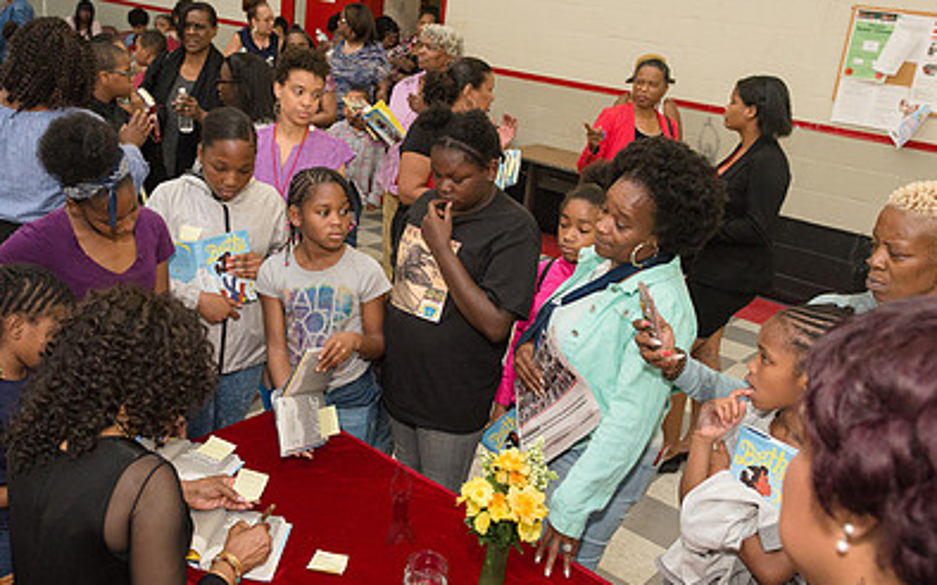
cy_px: 272
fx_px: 919
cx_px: 400
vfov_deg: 35.3
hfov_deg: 53.8
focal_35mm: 36
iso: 2000
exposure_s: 1/500
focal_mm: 24
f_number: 4.5
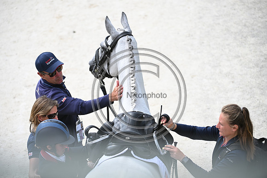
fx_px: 1484
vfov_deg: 6.9
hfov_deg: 10.3
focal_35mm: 200
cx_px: 134
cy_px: 89
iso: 500
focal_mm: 200
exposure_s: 1/1600
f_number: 4.5
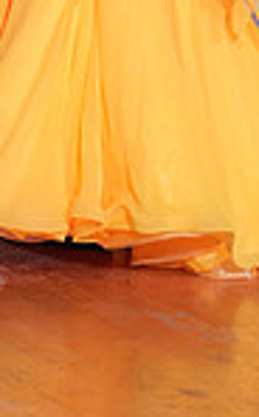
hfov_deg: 3.8
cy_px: -124
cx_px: 86
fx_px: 3855
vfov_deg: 6.1
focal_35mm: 340
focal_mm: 85
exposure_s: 1/500
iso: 1000
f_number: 2.8
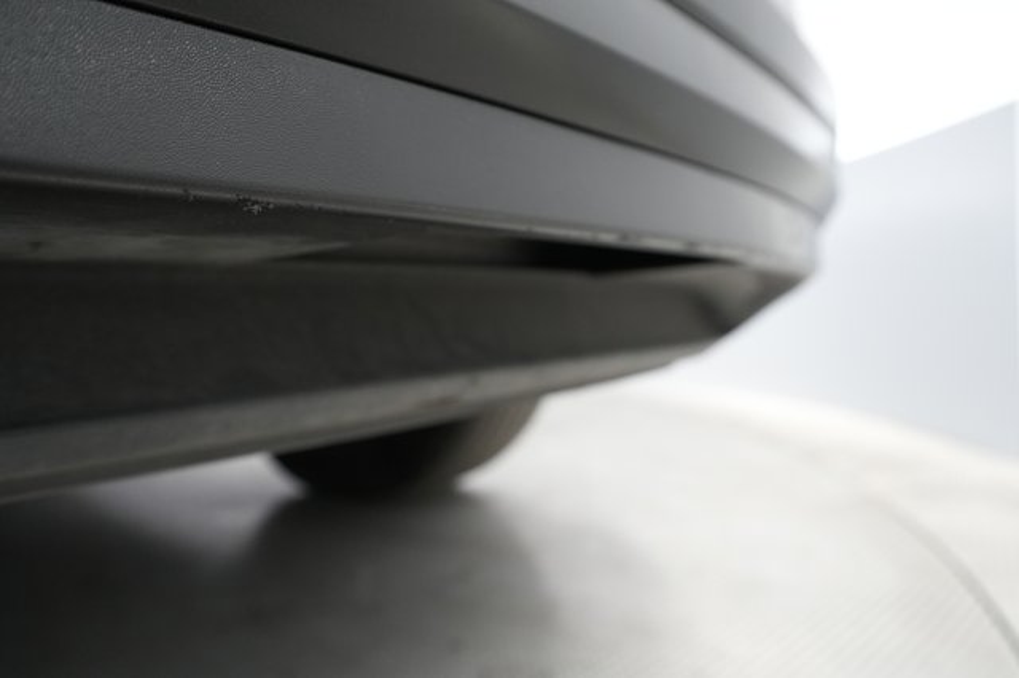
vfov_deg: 46.4
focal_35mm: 28
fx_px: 792
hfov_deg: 65.5
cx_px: 510
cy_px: 339
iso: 4000
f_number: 4.5
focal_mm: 28
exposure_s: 1/100
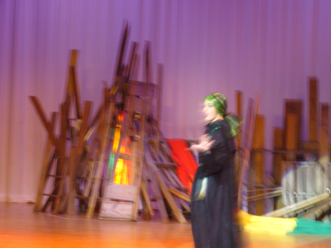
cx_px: 166
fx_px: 1004
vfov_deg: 14.1
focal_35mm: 105
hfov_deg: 18.7
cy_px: 124
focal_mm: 17.4
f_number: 5
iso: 200
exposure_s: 1/8
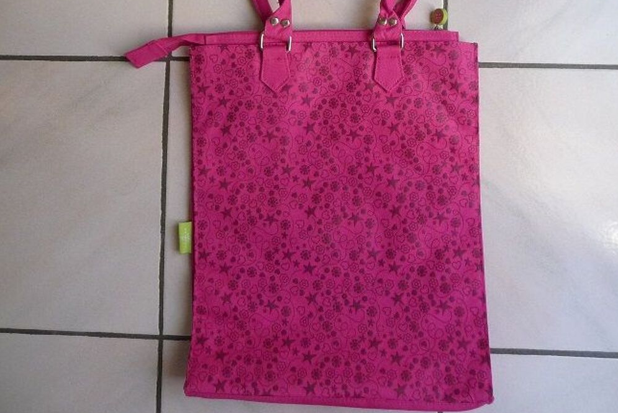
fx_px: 670
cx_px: 310
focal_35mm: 39
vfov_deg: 33.0
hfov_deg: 49.5
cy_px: 70
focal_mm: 4.7
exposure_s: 1/30
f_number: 3.3
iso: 320
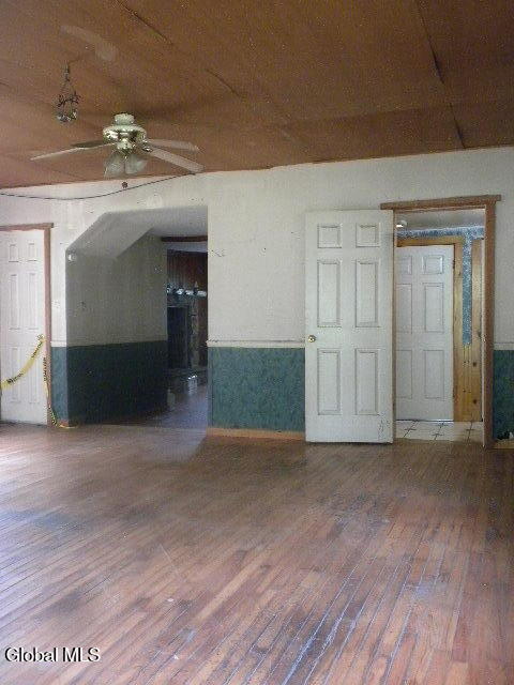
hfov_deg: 38.7
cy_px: 342
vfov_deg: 50.1
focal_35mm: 37
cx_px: 257
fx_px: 733
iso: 400
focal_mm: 6.6
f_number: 3.5
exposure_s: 1/40.8
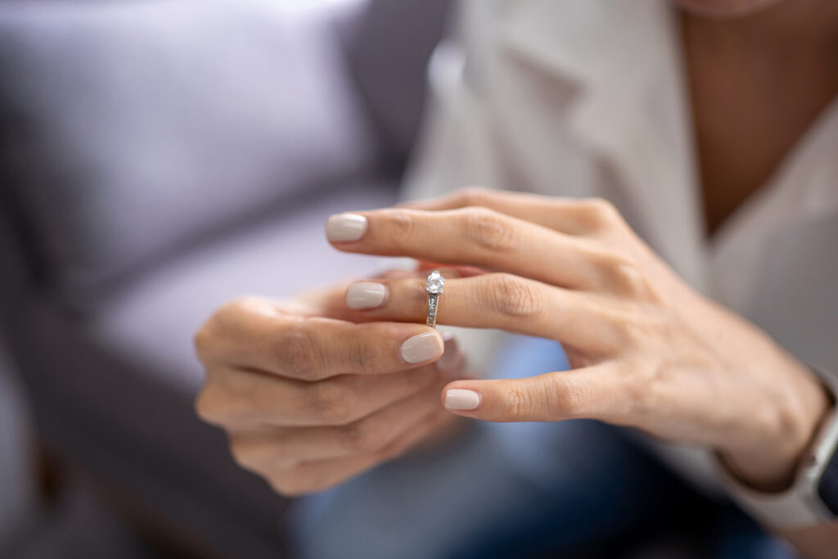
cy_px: 280
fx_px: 815
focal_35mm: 35
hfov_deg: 54.4
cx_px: 419
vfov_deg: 37.9
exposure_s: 1/100
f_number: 1.8
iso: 125
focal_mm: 35
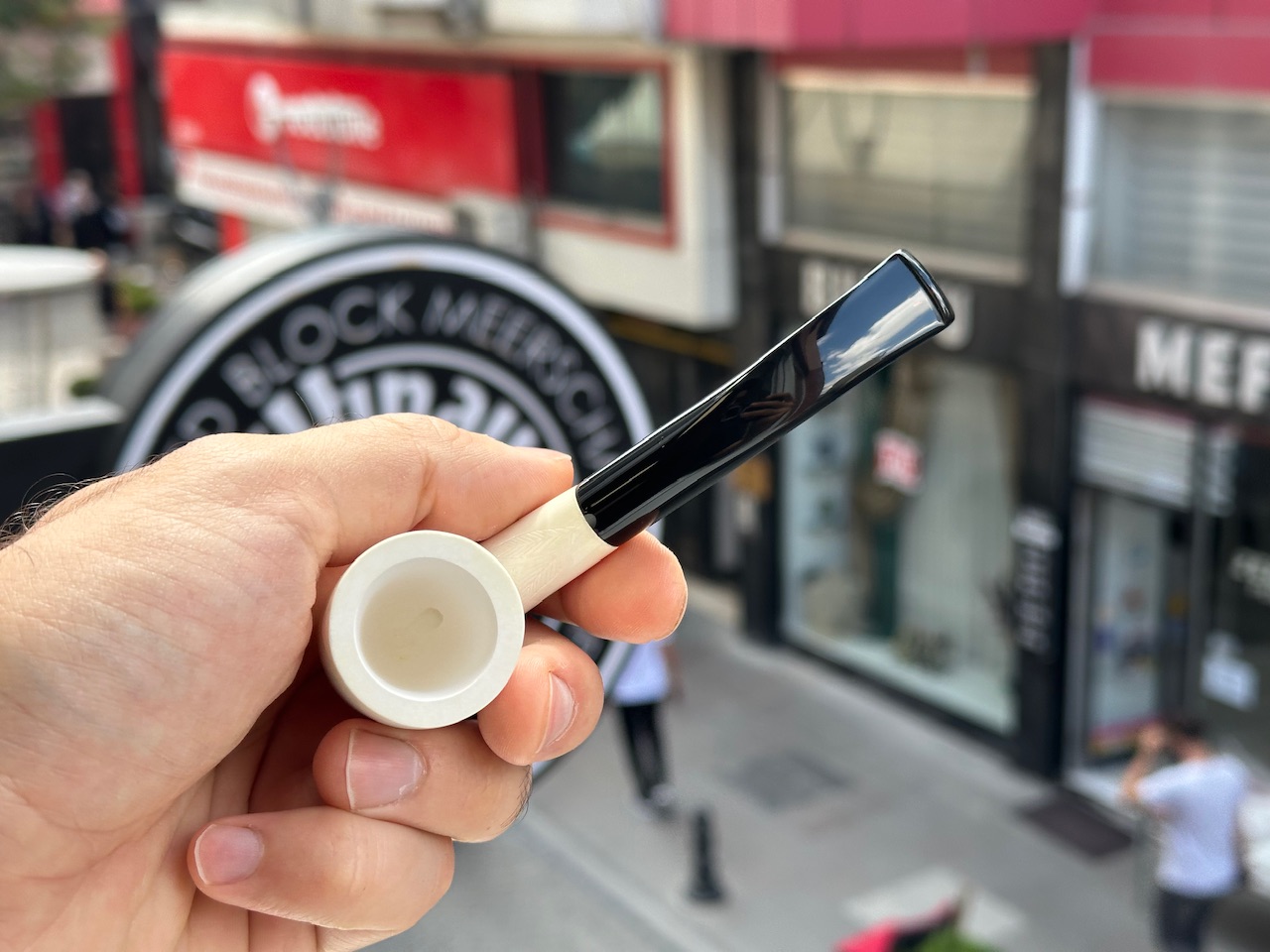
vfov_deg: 30.3
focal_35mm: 48
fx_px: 1761
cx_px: 635
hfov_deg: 39.7
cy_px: 476
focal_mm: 6.86
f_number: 1.78
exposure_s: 1/454
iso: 64
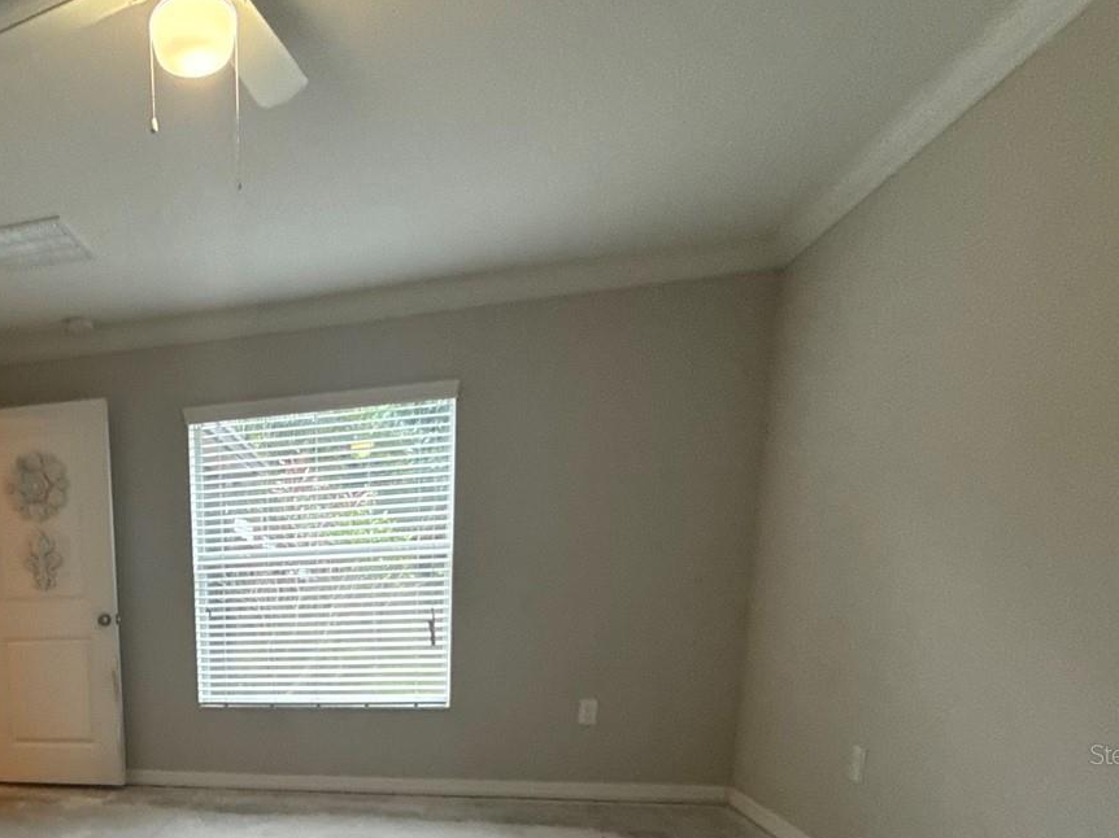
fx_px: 840
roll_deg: +2.2
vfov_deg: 47.6
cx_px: 174
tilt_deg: -8.4
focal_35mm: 26
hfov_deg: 60.1
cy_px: 754
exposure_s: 1/120
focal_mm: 2.22
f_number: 2.2
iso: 250
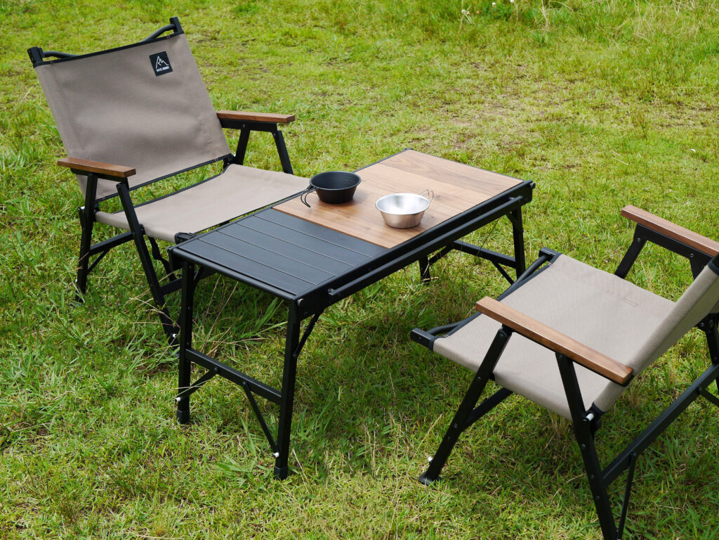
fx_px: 1039
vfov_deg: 29.1
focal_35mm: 50
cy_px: 270
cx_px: 360
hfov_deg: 38.2
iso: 160
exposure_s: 1/800
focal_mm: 25
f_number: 5
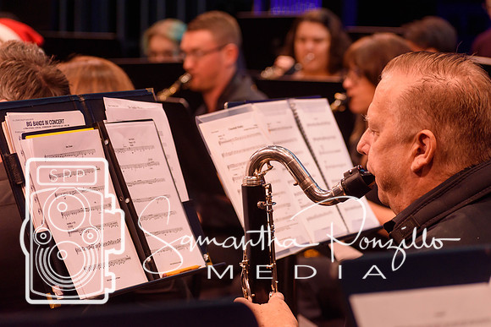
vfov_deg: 9.0
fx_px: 2087
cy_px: 164
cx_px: 246
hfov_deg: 13.4
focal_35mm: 153
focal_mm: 102
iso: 400
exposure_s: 1/320
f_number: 4.8
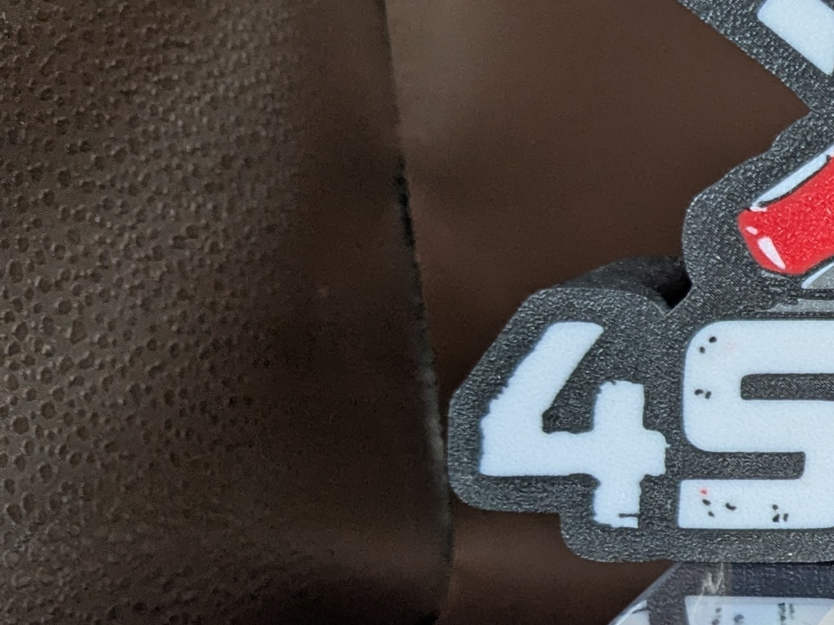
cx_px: 1290
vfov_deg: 17.4
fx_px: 2024
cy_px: 508
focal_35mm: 84
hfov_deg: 19.8
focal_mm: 4.38
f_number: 1.73
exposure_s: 1/99.9
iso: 89
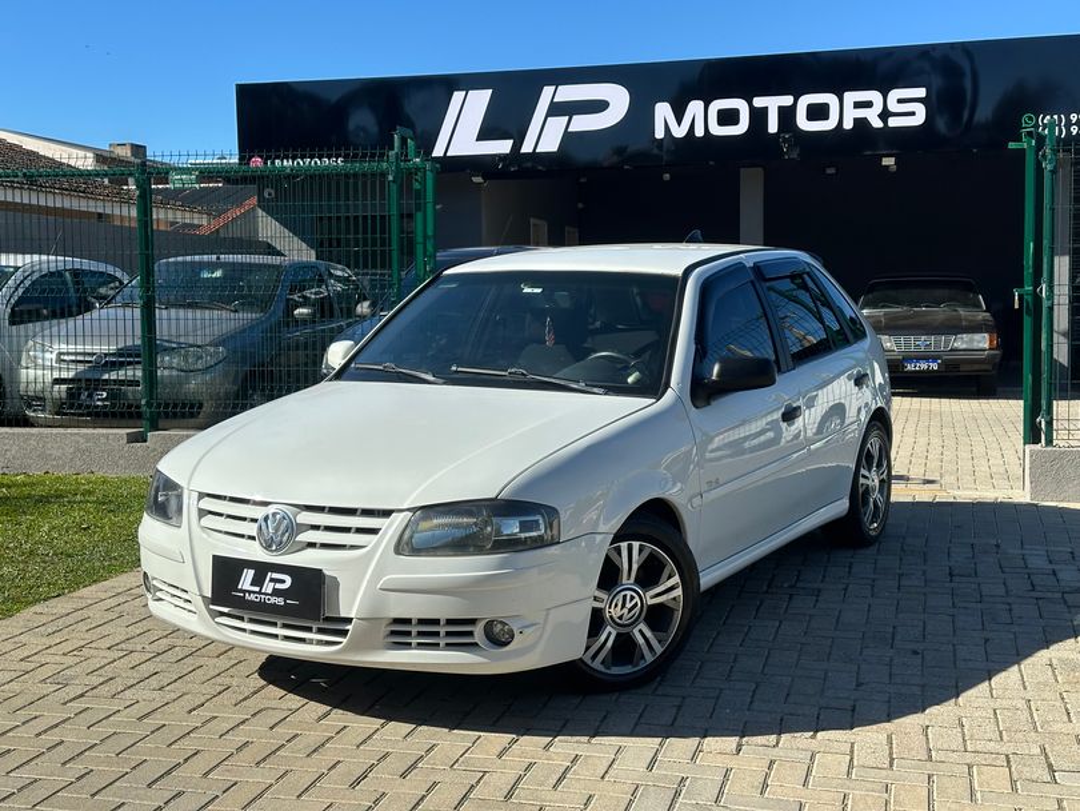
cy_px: 406
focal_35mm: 48
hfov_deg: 39.6
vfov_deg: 30.3
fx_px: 1498
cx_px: 540
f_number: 1.78
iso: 64
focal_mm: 6.86
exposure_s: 1/3876
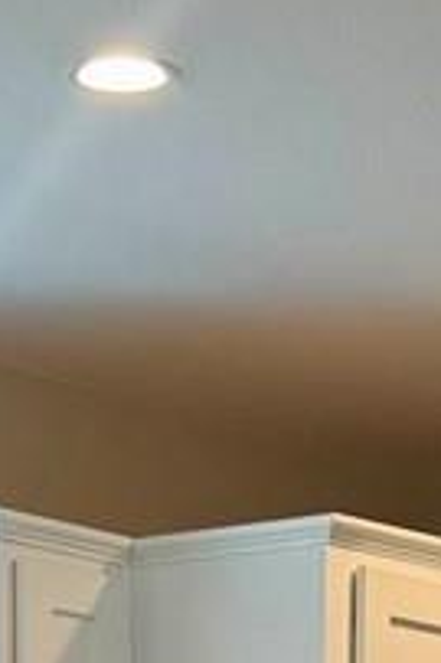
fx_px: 3626
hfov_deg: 7.0
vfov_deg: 9.5
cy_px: 1506
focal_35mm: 197
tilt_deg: -5.3
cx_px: 95
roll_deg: +0.1
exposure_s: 1/120
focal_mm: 6.76
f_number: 1.78
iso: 80
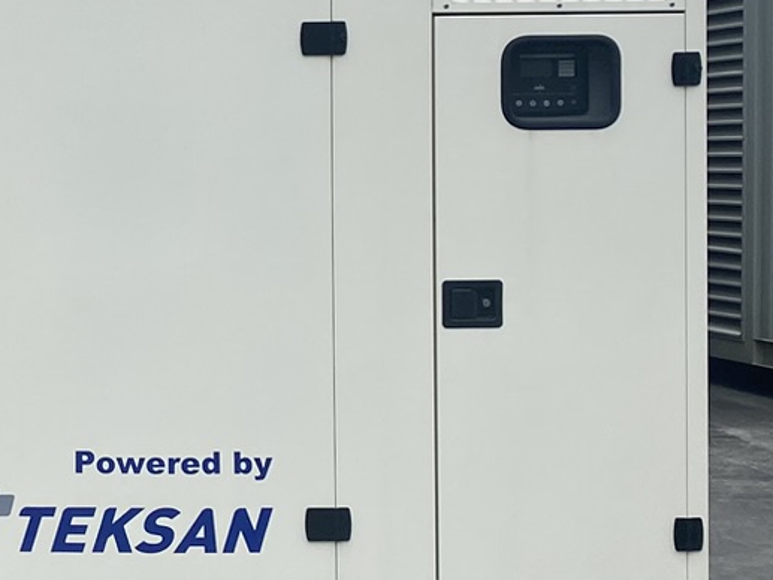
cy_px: 170
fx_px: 2301
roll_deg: +0.5
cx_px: -259
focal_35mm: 103
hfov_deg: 17.7
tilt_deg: +0.6
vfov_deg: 14.3
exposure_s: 1/898
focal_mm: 4.25
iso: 32
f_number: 1.8
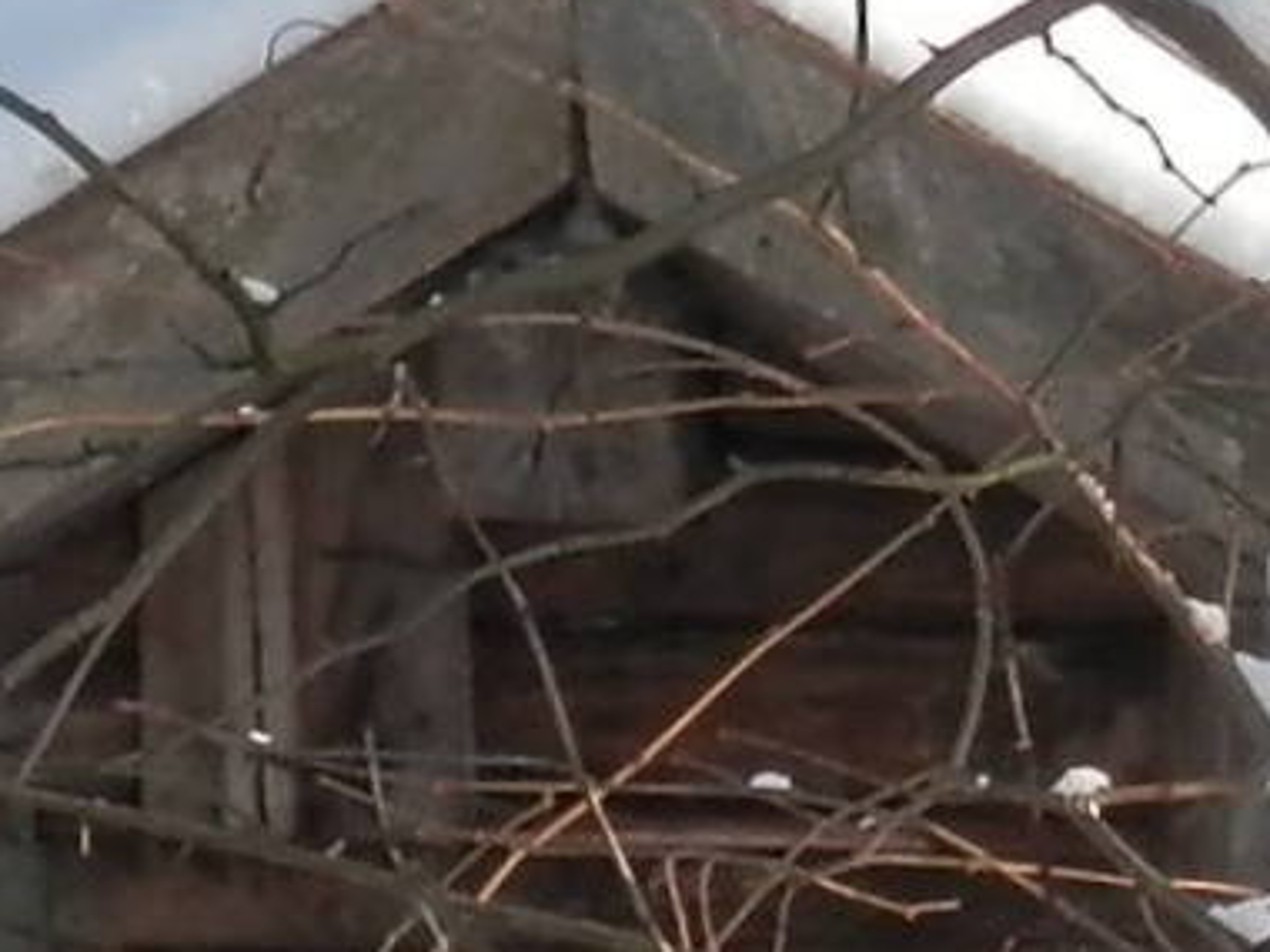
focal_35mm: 715
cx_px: 956
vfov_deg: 2.1
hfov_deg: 2.8
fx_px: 26232
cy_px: 995
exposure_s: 1/125
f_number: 5
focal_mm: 19
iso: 80
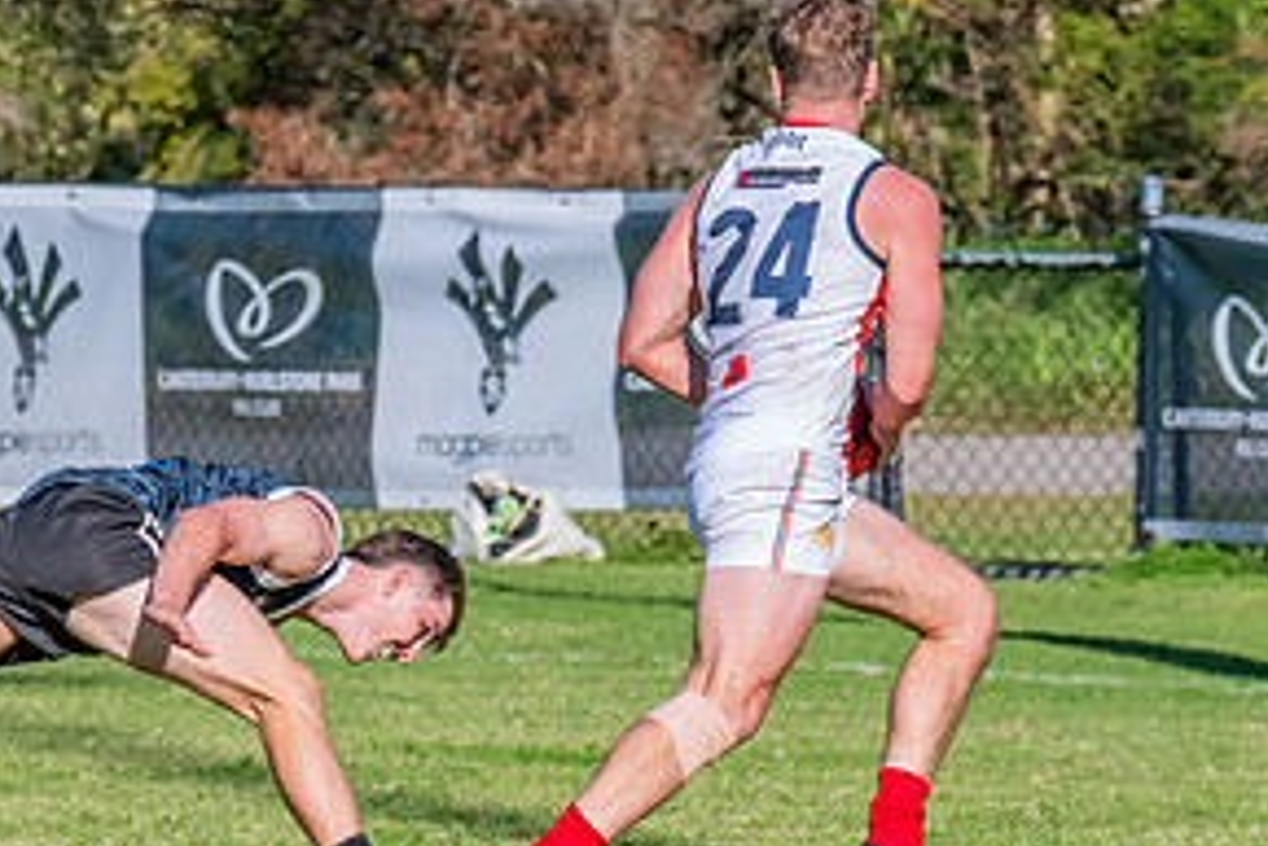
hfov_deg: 2.4
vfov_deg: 1.6
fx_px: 30305
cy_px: 602
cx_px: 148
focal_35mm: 860
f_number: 14
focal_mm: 410
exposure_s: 1/1600
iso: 1600
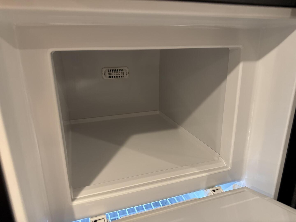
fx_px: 205
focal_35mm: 24
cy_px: 111
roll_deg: +0.6
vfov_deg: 56.8
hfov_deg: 71.6
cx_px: 148
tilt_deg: -16.6
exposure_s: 1/50
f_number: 1.78
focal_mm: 6.76
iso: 320
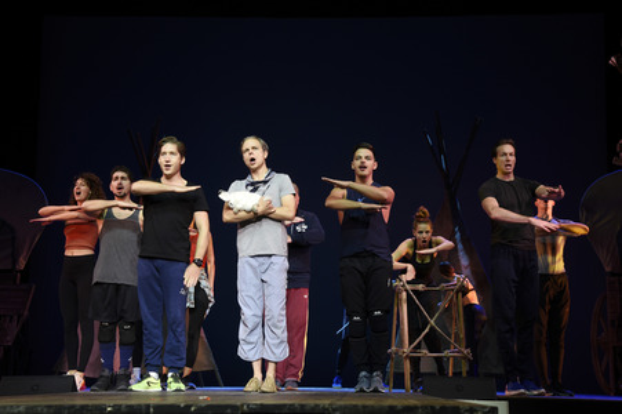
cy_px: 207
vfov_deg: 23.3
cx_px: 311
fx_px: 1001
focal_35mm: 58
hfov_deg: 34.5
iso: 1000
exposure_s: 1/60
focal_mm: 58
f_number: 6.3
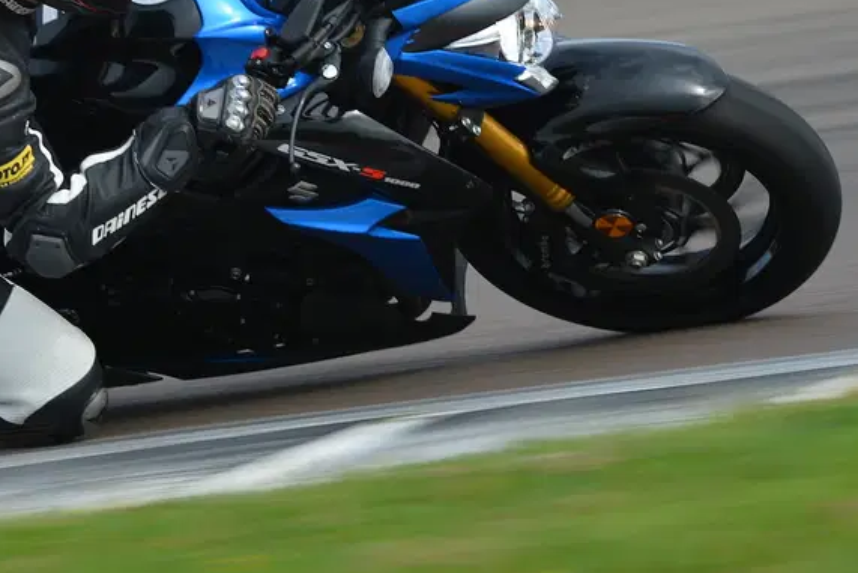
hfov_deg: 1.6
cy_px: 109
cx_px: 60
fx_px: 30060
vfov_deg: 1.1
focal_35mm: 1261
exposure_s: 1/200
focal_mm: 600
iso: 125
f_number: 13
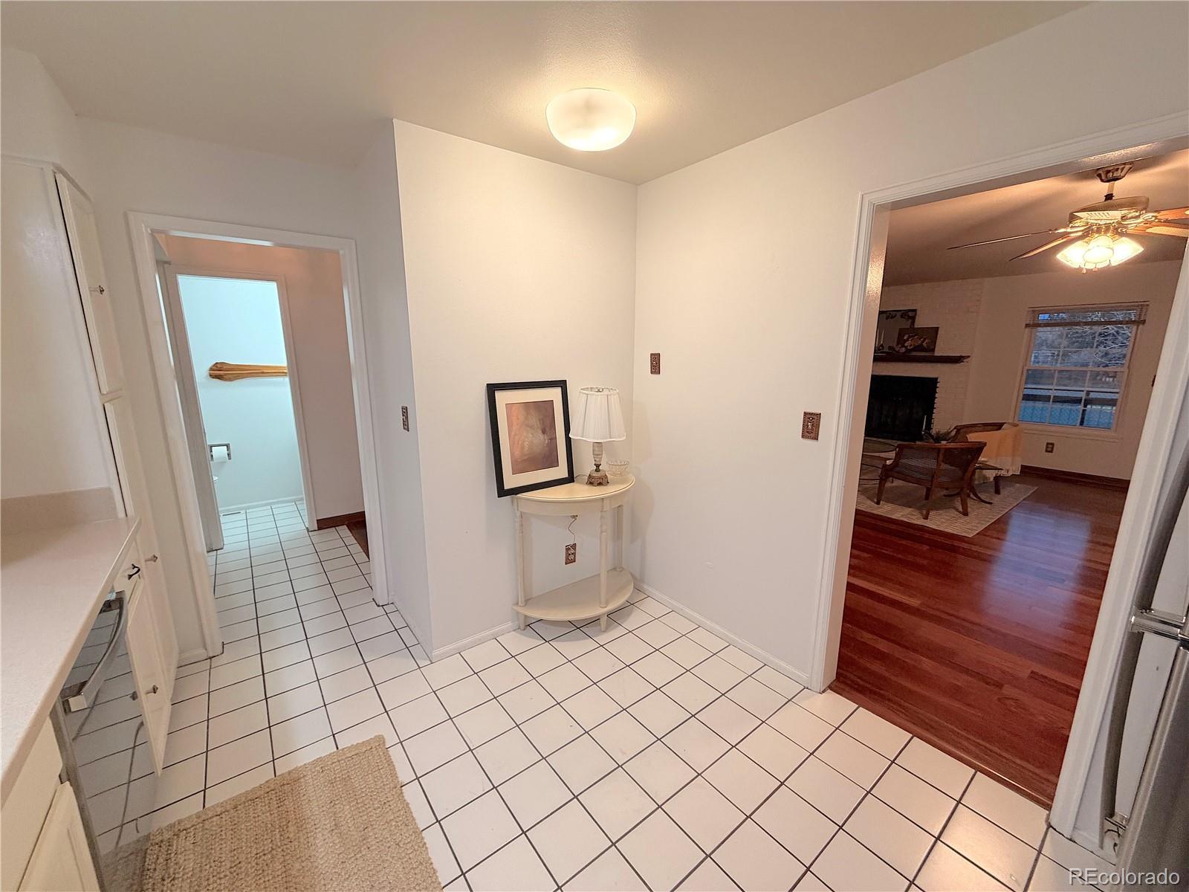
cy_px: 446
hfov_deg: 102.1
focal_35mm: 14
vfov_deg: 85.7
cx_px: 594
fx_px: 481
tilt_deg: -12.0
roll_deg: +0.3
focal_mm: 2.22
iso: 200
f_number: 2.2
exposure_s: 1/60
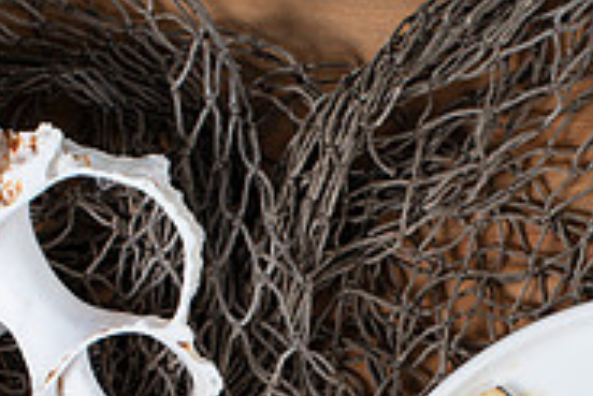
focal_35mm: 169
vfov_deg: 8.0
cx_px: 446
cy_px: 617
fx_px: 2786
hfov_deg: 12.1
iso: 200
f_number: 8
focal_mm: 50
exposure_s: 1/200
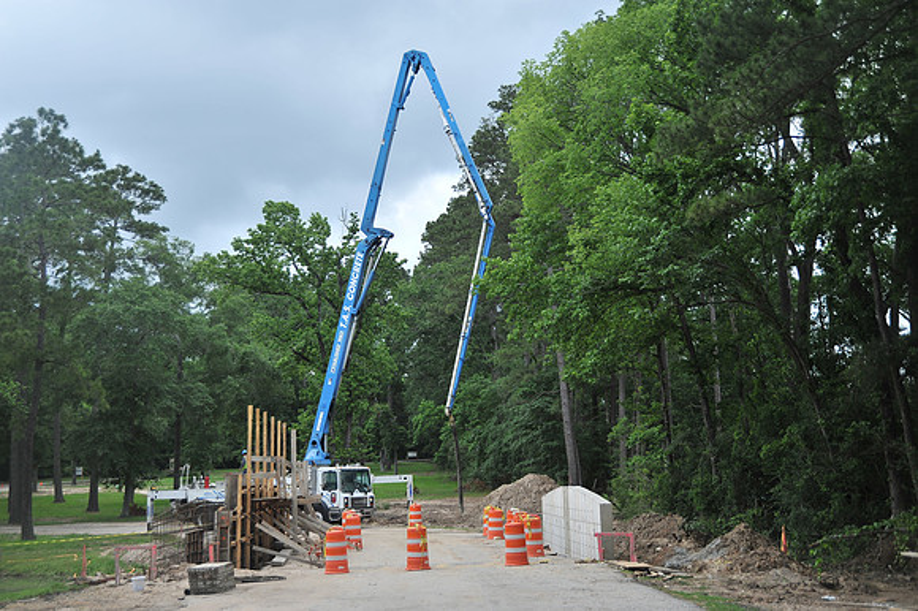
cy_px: 306
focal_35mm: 45
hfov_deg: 43.6
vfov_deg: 29.8
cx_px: 459
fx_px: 1147
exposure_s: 1/500
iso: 200
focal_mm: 45
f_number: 5.6
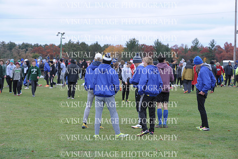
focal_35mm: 125
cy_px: 80
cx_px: 119
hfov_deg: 16.4
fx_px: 826
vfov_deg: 11.0
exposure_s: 1/800
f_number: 6.3
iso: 1000
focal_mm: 125
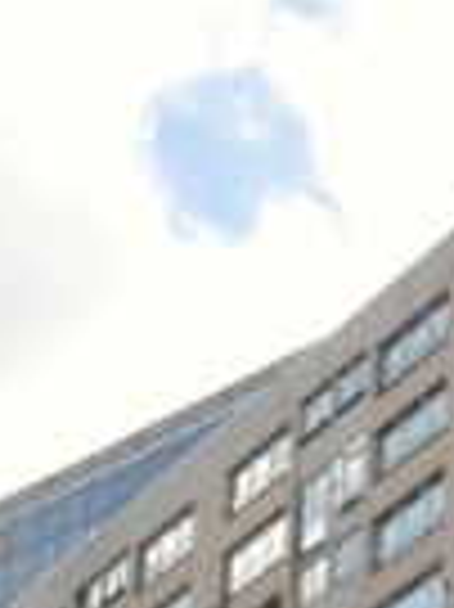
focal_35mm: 160
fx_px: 2802
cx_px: 297
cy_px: 1347
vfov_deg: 10.9
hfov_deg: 9.3
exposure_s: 1/973
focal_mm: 3.85
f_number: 2.8
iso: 80
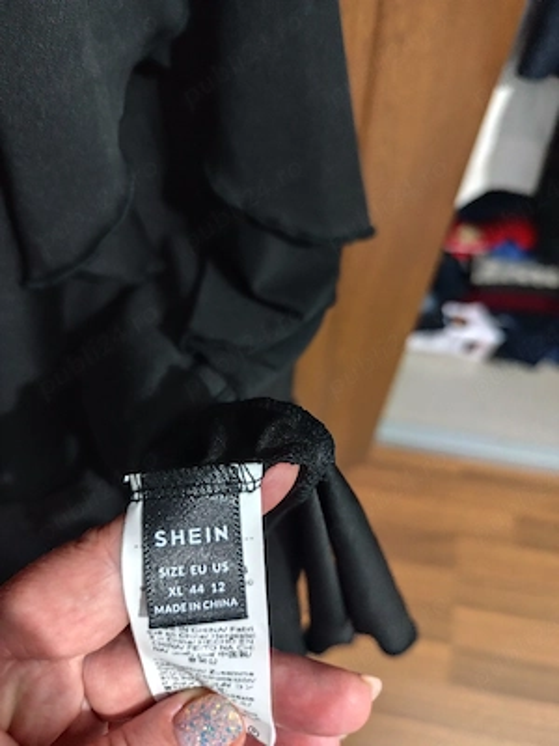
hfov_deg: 58.9
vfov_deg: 73.9
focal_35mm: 23
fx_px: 495
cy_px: 373
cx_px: 280
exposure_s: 1/17.9
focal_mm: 6.14
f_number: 1.65
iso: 4000
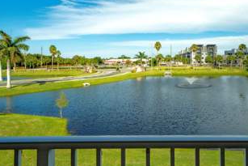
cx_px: 162
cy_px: 60
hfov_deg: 69.8
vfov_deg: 50.7
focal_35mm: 25
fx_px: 172
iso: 400
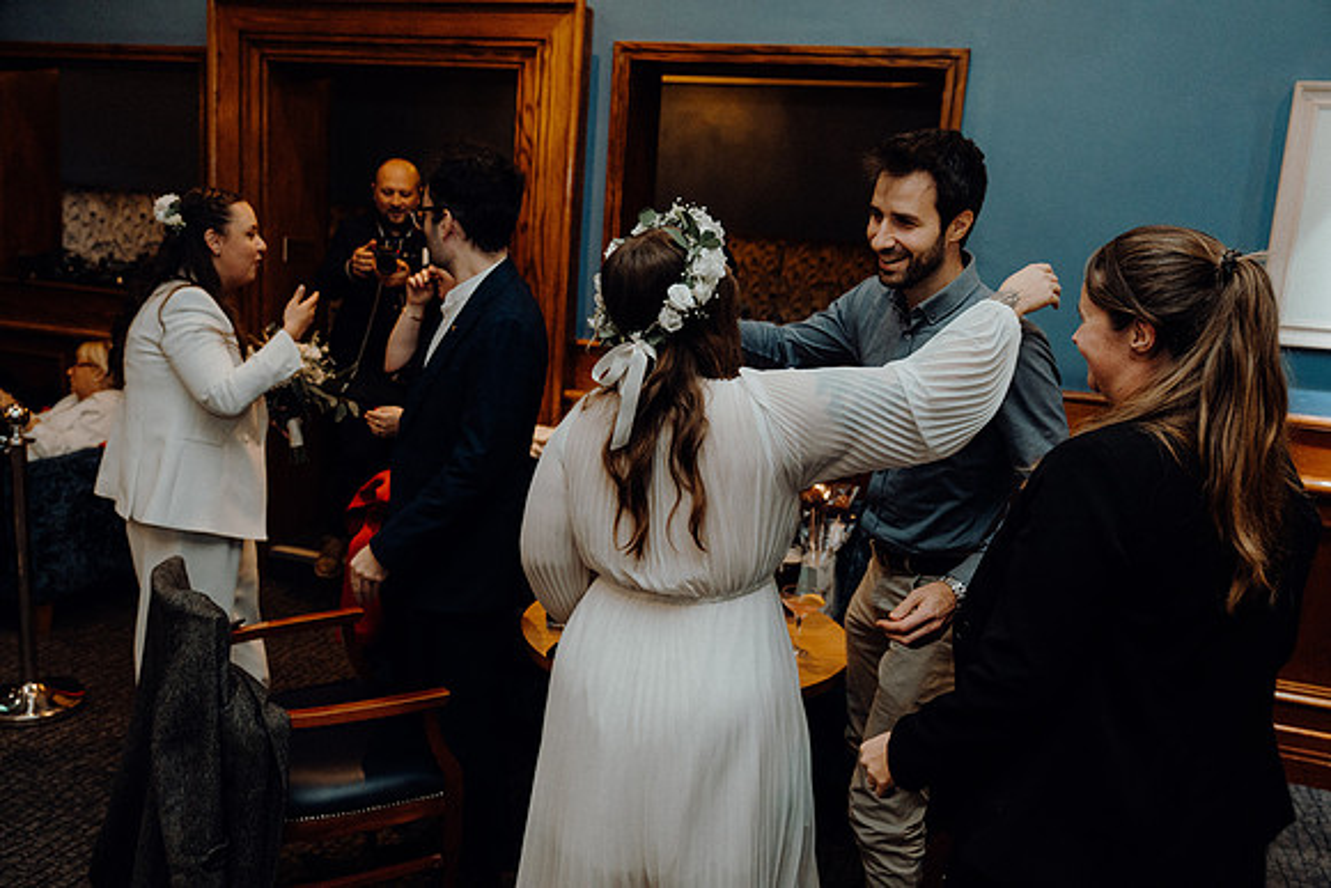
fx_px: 1146
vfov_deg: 42.3
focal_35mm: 31
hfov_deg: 60.3
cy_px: 444
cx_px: 666
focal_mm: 31
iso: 2500
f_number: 3.5
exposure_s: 1/160
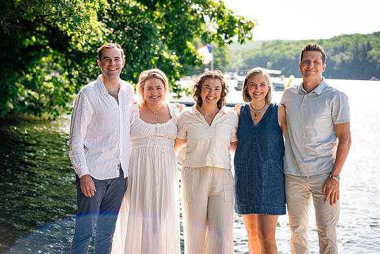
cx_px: 189
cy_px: 125
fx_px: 929
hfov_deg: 23.1
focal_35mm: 88
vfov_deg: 15.6
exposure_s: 1/1600
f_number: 3.5
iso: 320
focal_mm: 85
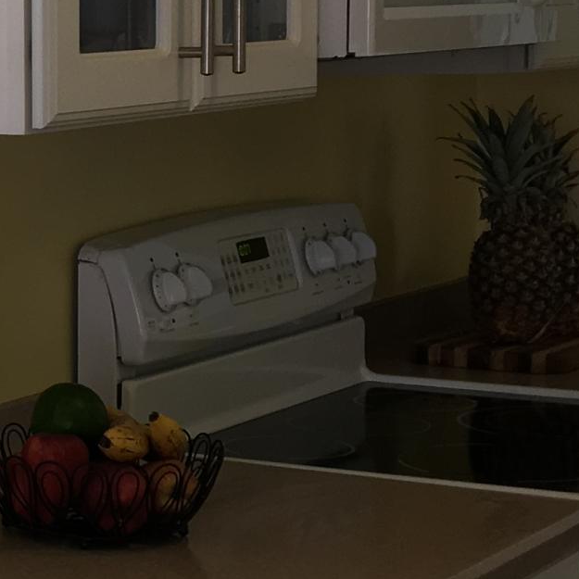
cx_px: -449
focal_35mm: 123
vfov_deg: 14.2
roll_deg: +1.7
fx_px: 2328
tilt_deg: -4.4
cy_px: 252
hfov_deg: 12.9
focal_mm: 4.15
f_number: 2.2
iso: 25
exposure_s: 1/40
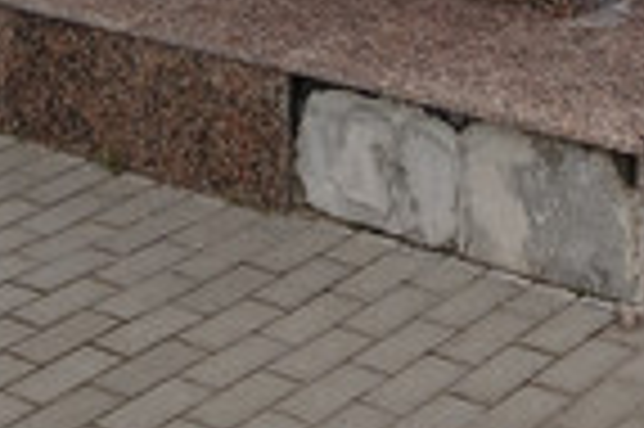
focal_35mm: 126
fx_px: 2251
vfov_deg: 8.9
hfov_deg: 16.2
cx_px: 455
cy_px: -838
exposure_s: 1/60
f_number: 1.8
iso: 25
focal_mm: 4
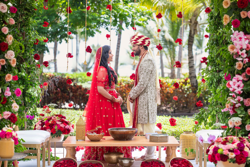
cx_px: 125
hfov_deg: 23.9
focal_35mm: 85
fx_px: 590
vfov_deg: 16.1
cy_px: 84
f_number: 2.8
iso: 160
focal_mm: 85
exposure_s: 1/640
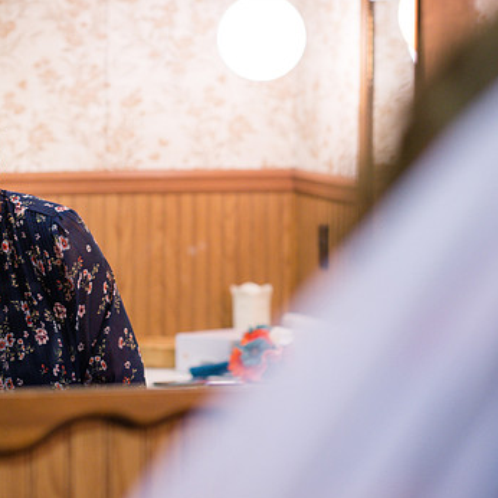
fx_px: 1969
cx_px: 114
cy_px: 231
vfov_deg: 14.4
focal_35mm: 121
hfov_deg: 14.3
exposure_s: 1/125
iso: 1000
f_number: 2.8
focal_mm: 85
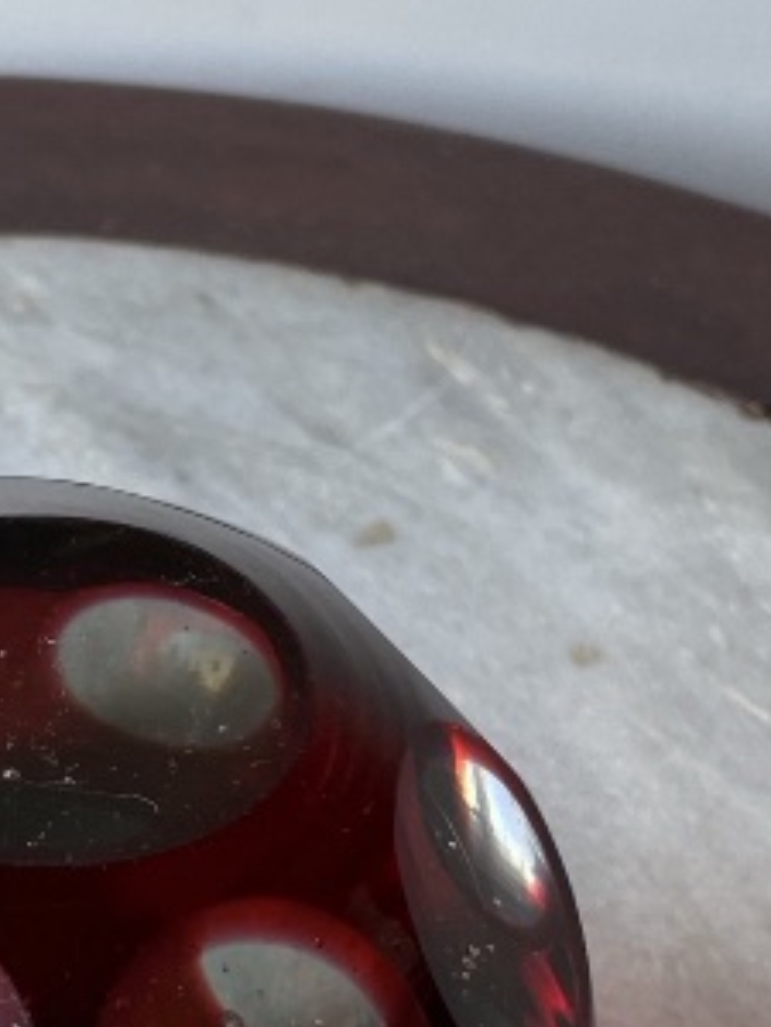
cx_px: 31
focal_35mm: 104
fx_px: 3089
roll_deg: -3.5
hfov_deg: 14.0
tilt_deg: -44.4
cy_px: 852
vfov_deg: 18.7
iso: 40
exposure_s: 1/121
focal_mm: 4.2
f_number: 1.6
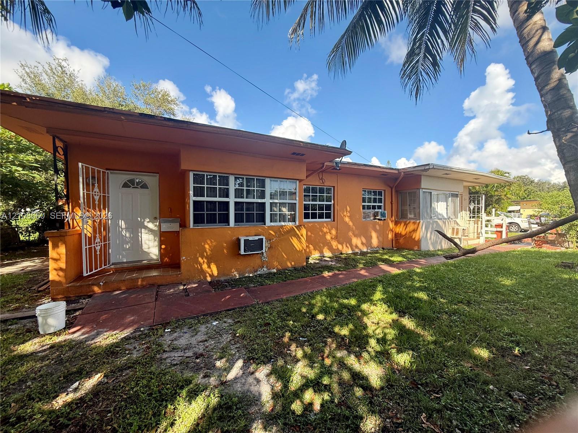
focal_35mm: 14
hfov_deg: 102.1
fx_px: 234
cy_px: 216
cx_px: 289
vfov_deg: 85.7
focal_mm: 2.22
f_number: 2.2
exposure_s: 1/363
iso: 64
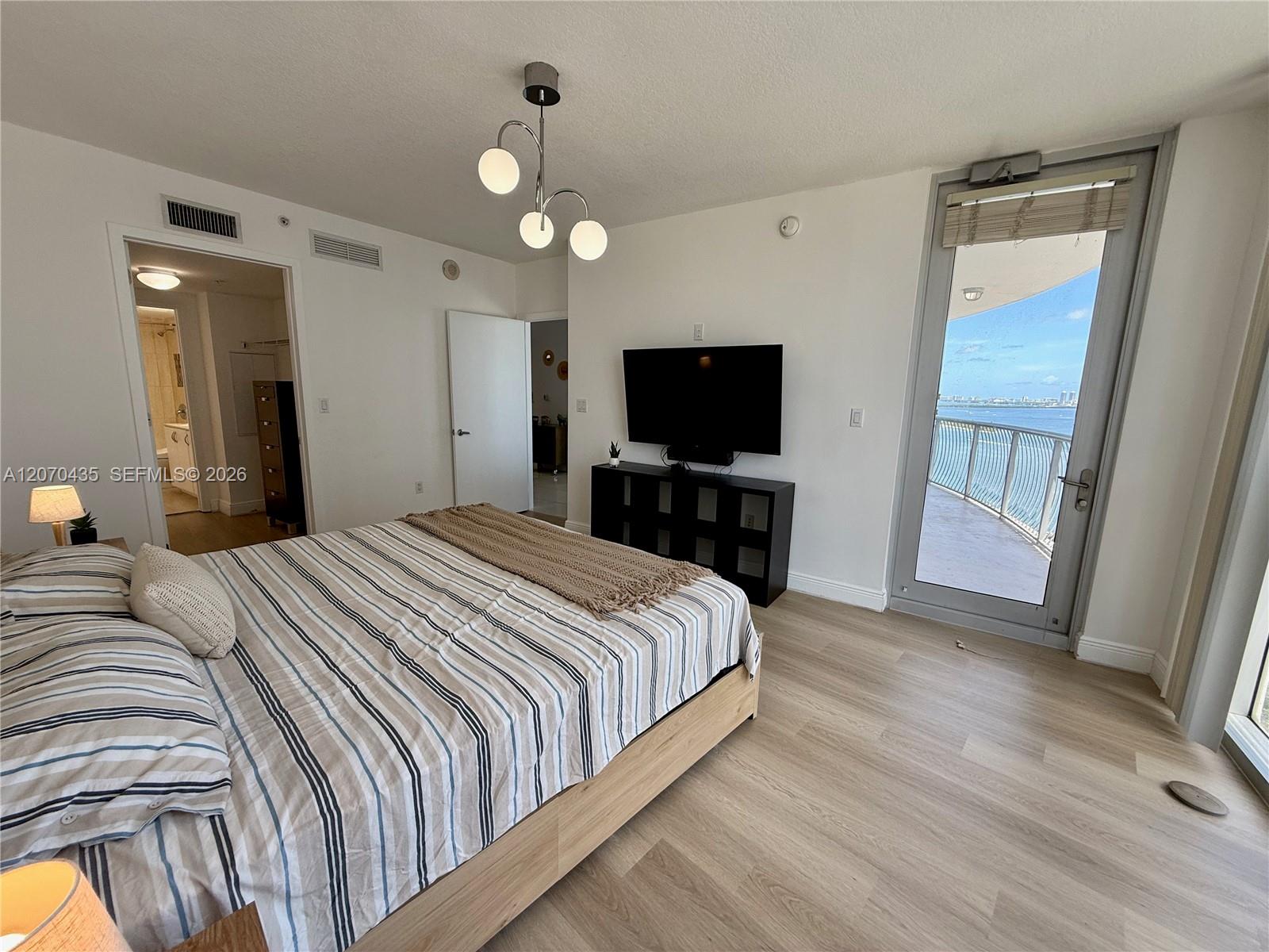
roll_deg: -1.3
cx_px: 634
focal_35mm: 14
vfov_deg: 85.7
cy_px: 476
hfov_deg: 102.1
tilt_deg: -9.4
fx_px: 513
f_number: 2.2
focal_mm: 2.22
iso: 50
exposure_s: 1/99
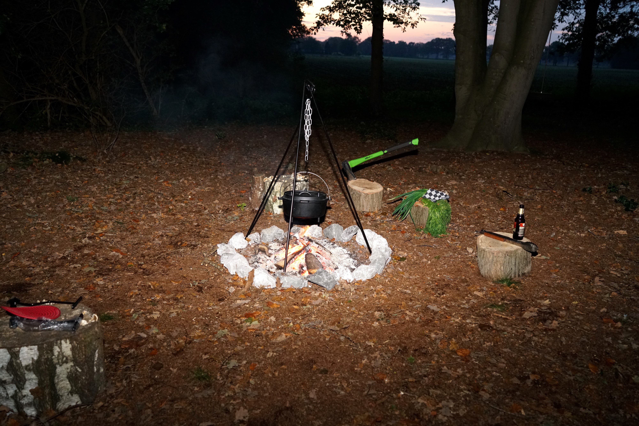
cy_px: 213
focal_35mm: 30
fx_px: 533
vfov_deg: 43.6
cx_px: 320
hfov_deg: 61.9
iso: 2500
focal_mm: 30
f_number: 4
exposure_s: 1/60
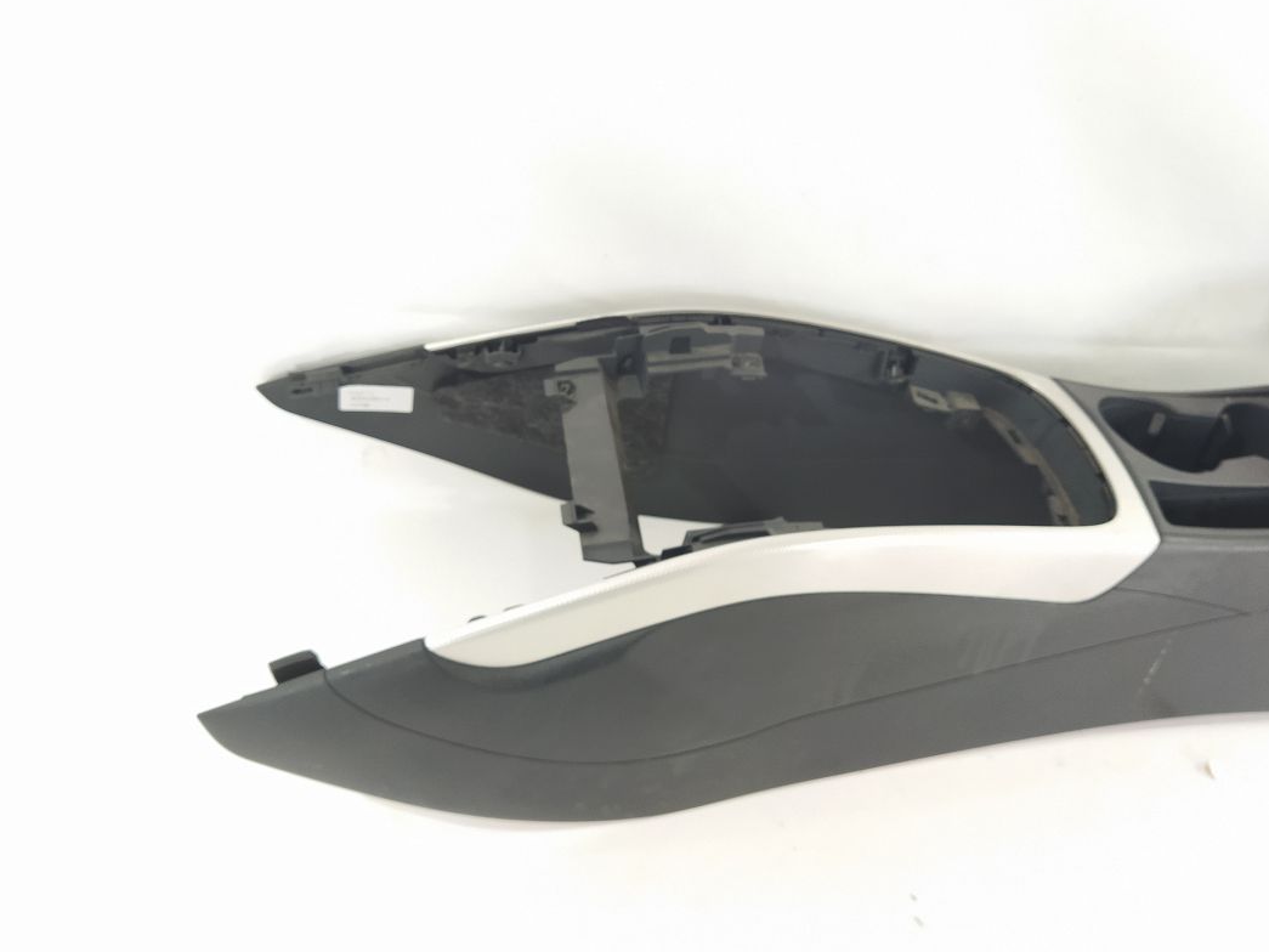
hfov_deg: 58.3
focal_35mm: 31
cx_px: 675
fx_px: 1137
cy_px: 489
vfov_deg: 45.4
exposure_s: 1/50
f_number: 1.79
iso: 266
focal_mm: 4.71
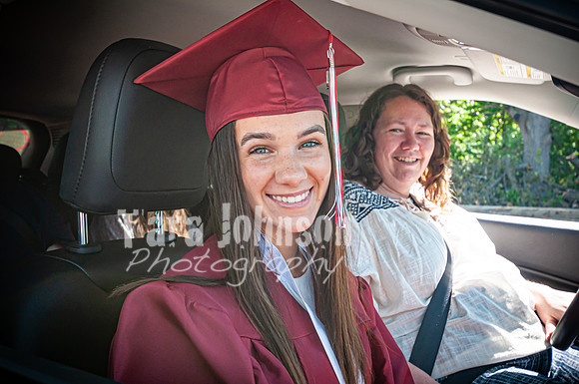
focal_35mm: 36
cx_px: 290
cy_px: 192
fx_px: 578
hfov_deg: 53.2
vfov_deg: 36.8
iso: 200
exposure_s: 1/160
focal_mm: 24
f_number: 6.3
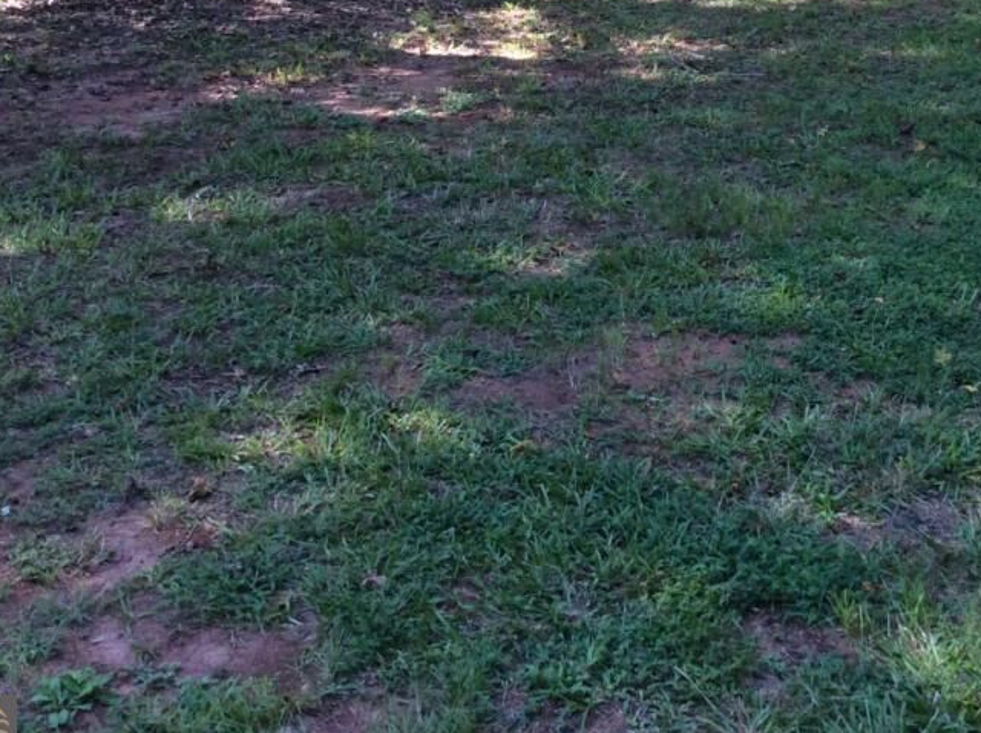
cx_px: 733
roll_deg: +2.6
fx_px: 1698
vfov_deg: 23.7
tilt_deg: -11.6
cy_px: 75
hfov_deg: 31.7
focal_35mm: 60
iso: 32
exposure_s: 1/60
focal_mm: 3.3
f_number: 2.4
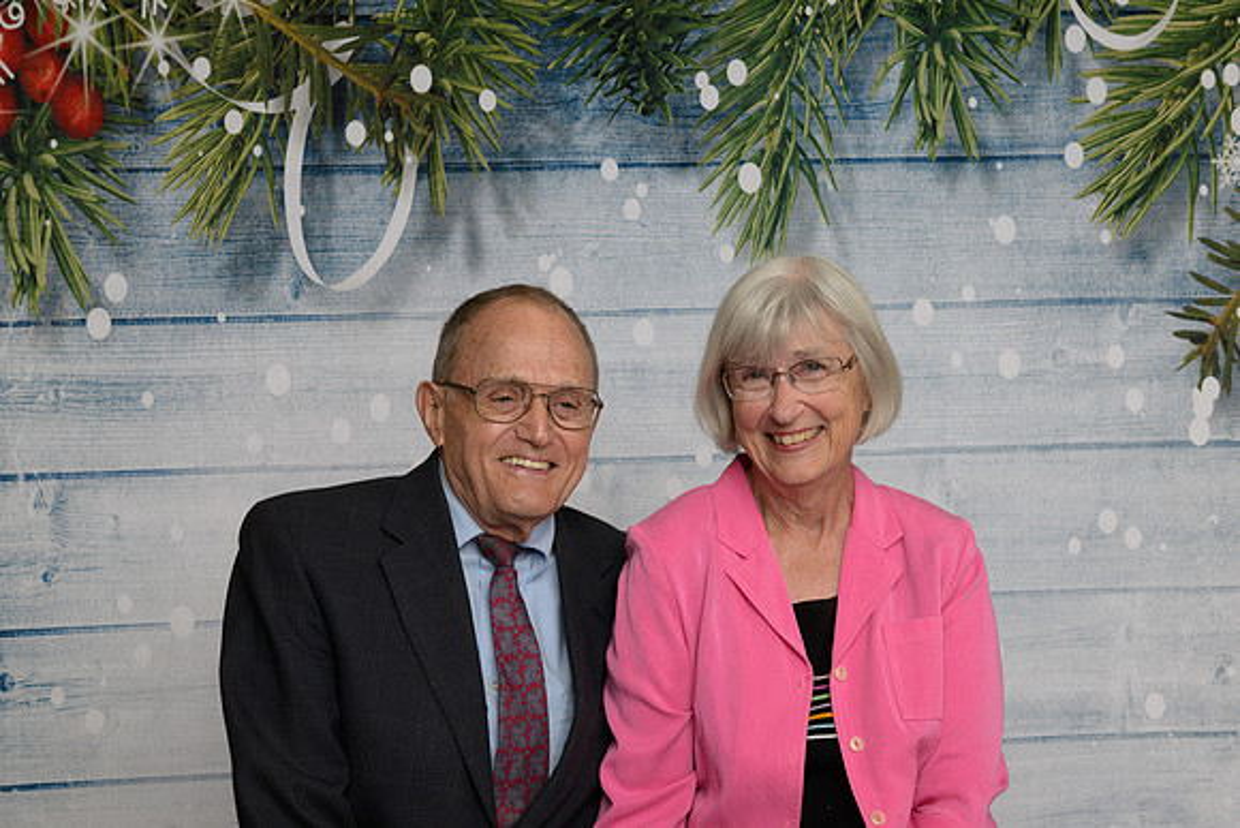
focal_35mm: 48
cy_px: 414
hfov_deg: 41.1
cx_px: 620
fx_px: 1654
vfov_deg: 28.1
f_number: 10
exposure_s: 1/125
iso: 400
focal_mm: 48
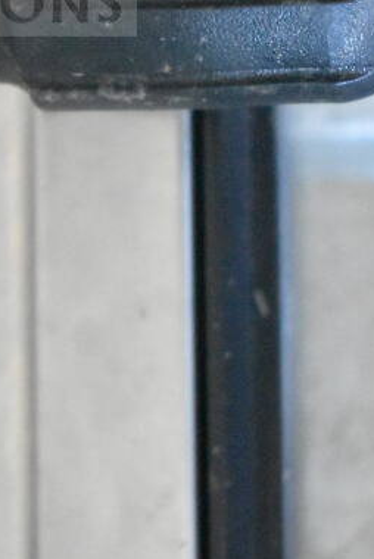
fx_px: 2691
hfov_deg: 7.9
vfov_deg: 11.7
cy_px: -81
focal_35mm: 173
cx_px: -29
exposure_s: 1/80
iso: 16000
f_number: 5.3
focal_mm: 48
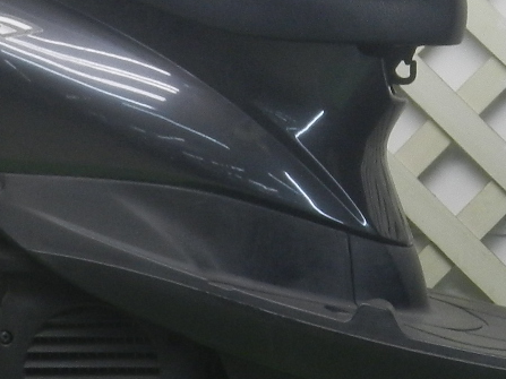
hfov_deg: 6.6
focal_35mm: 301
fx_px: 4399
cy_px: 16
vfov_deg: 4.9
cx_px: 361
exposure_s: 1/30
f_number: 4.4
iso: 250
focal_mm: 14.9
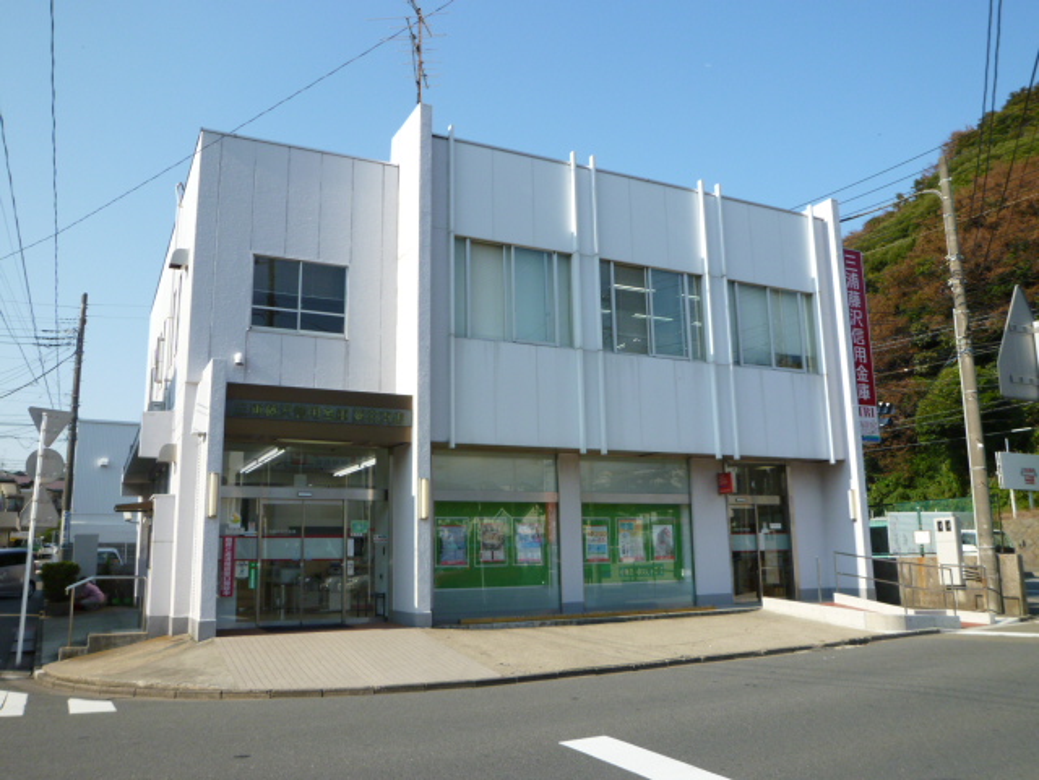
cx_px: 520
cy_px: 390
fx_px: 870
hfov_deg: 61.7
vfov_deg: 48.2
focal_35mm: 29
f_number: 4.5
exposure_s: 1/500
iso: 100
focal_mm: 5.2
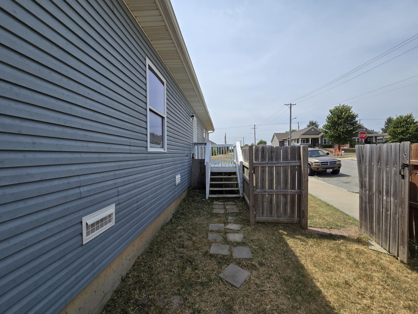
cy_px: 157
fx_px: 157
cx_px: 209
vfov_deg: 89.9
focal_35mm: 13
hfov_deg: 106.2
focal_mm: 2.2
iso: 50
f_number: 2.2
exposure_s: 1/2820
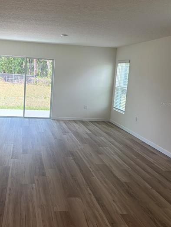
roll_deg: -4.1
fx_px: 250
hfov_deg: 37.3
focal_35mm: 38
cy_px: 104
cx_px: 56
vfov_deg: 48.9
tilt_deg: -7.6
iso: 64
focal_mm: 5.96
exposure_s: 1/188
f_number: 1.6
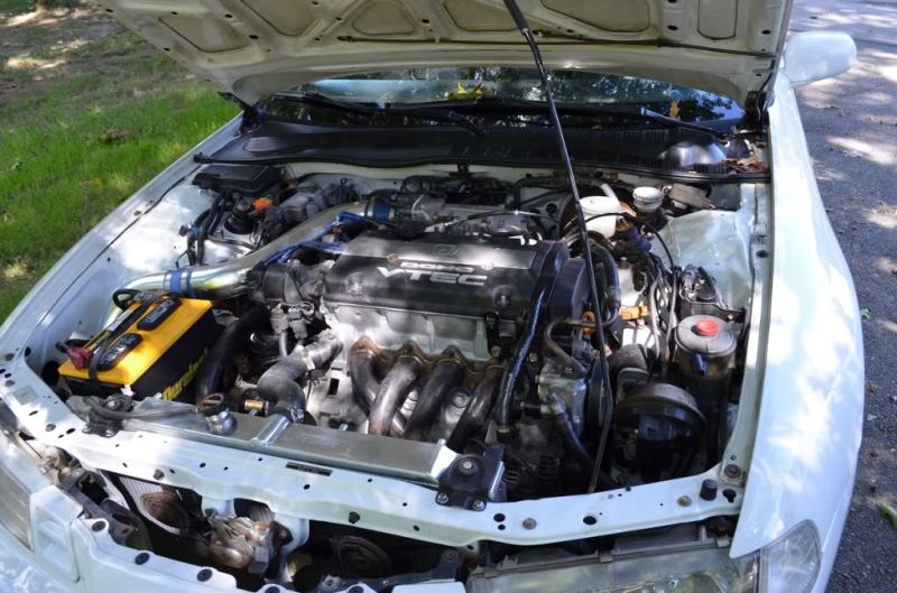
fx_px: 671
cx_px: 448
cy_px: 296
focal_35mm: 27
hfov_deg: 67.5
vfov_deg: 47.7
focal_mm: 18
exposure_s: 1/125
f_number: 5.6
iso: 400
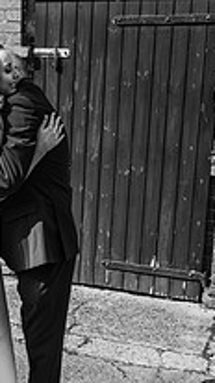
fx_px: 742
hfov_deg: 16.1
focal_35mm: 73
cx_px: -17
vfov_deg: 29.0
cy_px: 218
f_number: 5.6
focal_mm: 32
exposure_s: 1/500
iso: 64
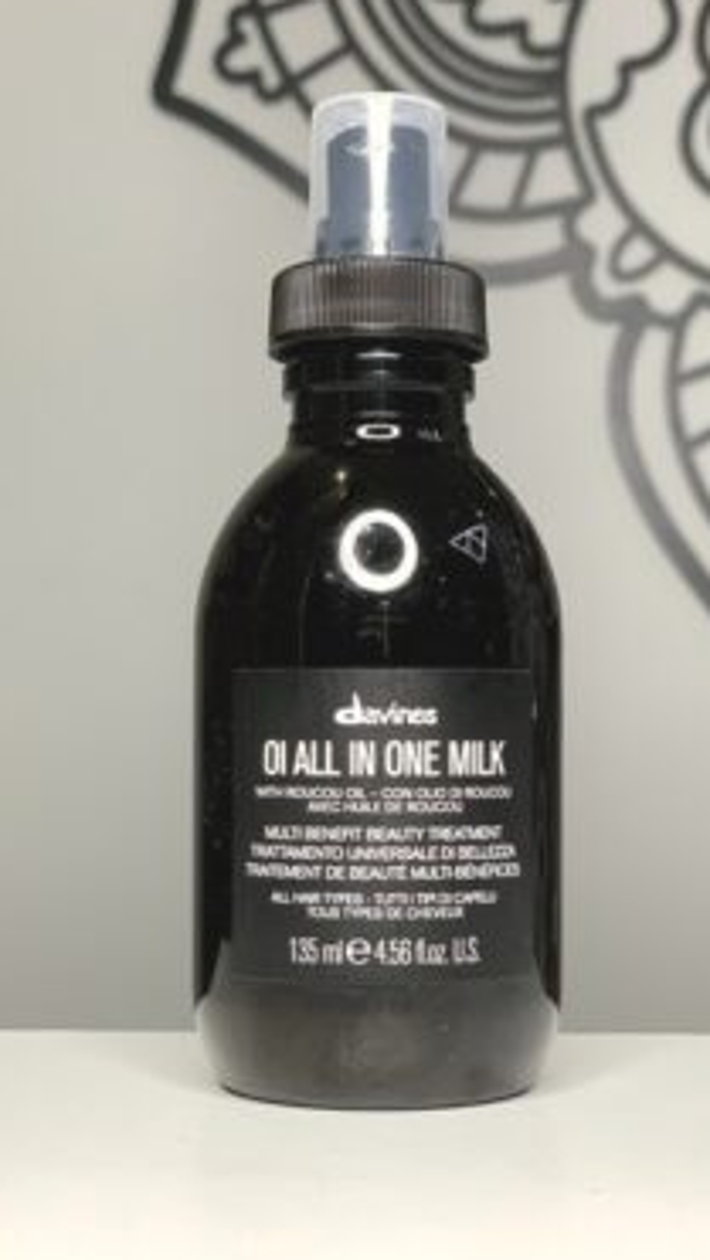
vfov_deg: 34.3
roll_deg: +0.1
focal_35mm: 61
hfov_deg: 19.7
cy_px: 605
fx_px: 2039
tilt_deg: +4.2
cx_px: 387
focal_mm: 6
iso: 100
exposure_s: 1/98
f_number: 2.4
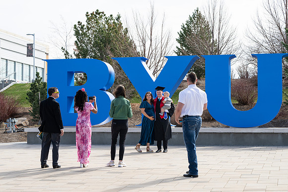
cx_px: 135
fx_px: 600
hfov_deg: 27.0
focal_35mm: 75
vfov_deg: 18.2
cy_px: 91
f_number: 5
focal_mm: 70
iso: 125
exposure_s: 1/500
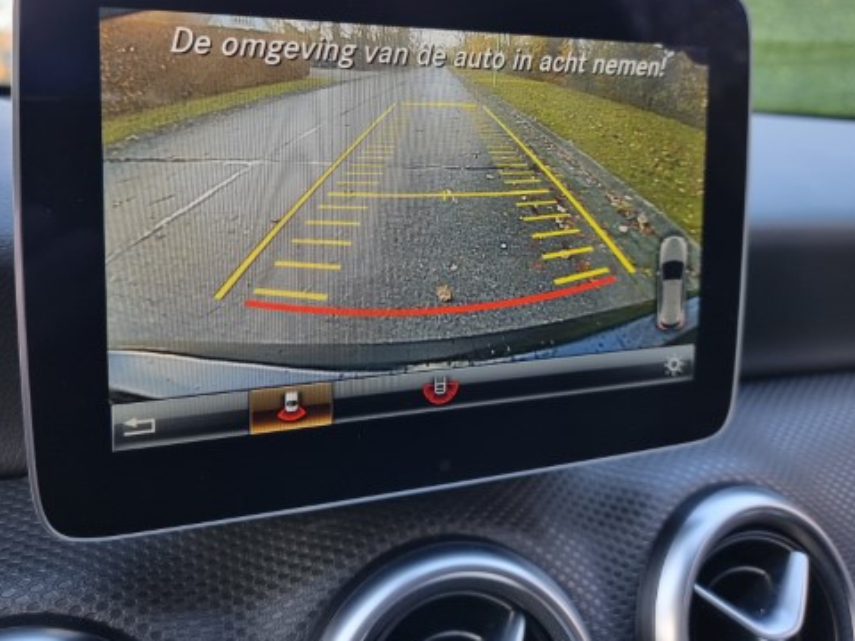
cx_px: 397
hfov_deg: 56.8
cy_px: 239
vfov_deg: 43.8
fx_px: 790
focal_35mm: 32
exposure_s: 1/50
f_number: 1.8
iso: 50
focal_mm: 6.7
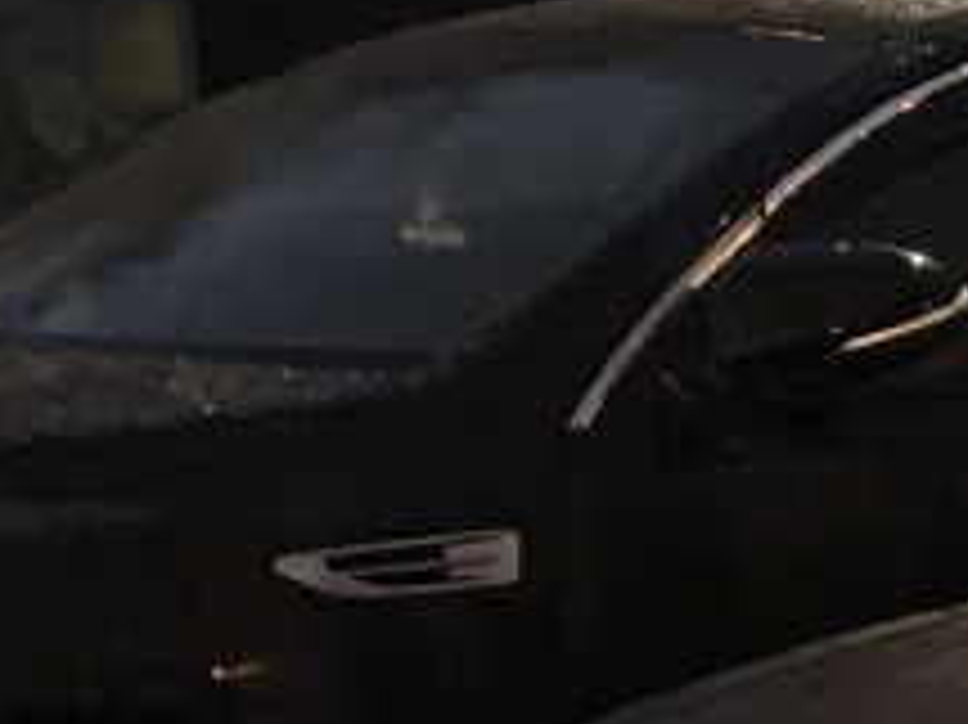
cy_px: 1189
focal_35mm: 157
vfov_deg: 9.1
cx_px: 2310
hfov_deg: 10.8
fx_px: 4388
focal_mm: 4.25
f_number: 1.8
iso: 320
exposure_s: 1/4
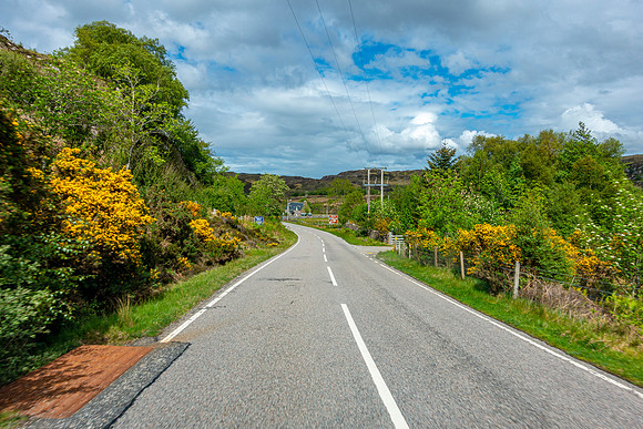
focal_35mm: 24
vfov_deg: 53.2
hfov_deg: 73.7
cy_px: 214
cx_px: 322
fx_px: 429
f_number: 7.1
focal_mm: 8.8
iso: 125
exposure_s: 1/400
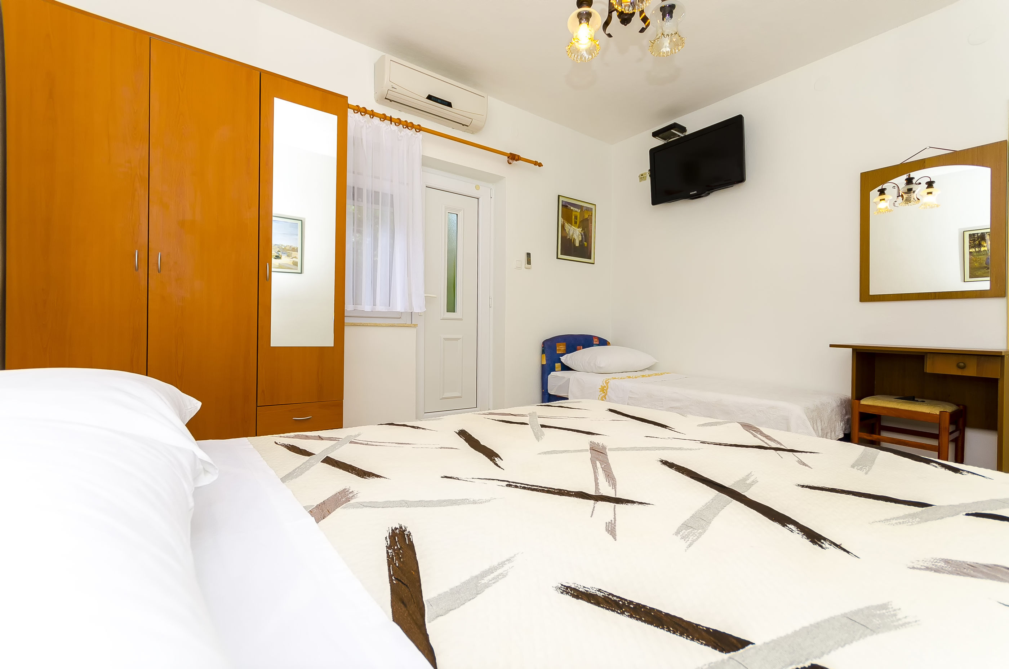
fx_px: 420
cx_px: 504
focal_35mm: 15
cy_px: 334
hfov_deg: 100.5
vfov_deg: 77.1
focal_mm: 10
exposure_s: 1/250
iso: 200
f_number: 6.3
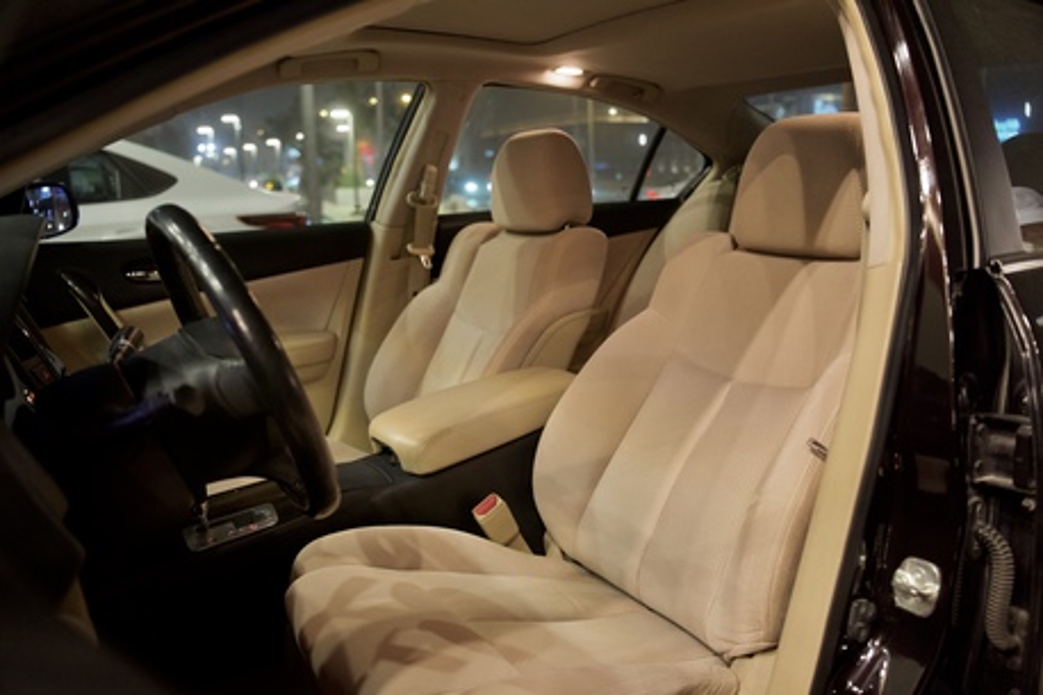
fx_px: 811
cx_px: 522
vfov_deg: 46.4
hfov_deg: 65.5
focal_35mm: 28
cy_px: 348
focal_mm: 28
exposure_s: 1/40
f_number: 2.8
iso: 2500
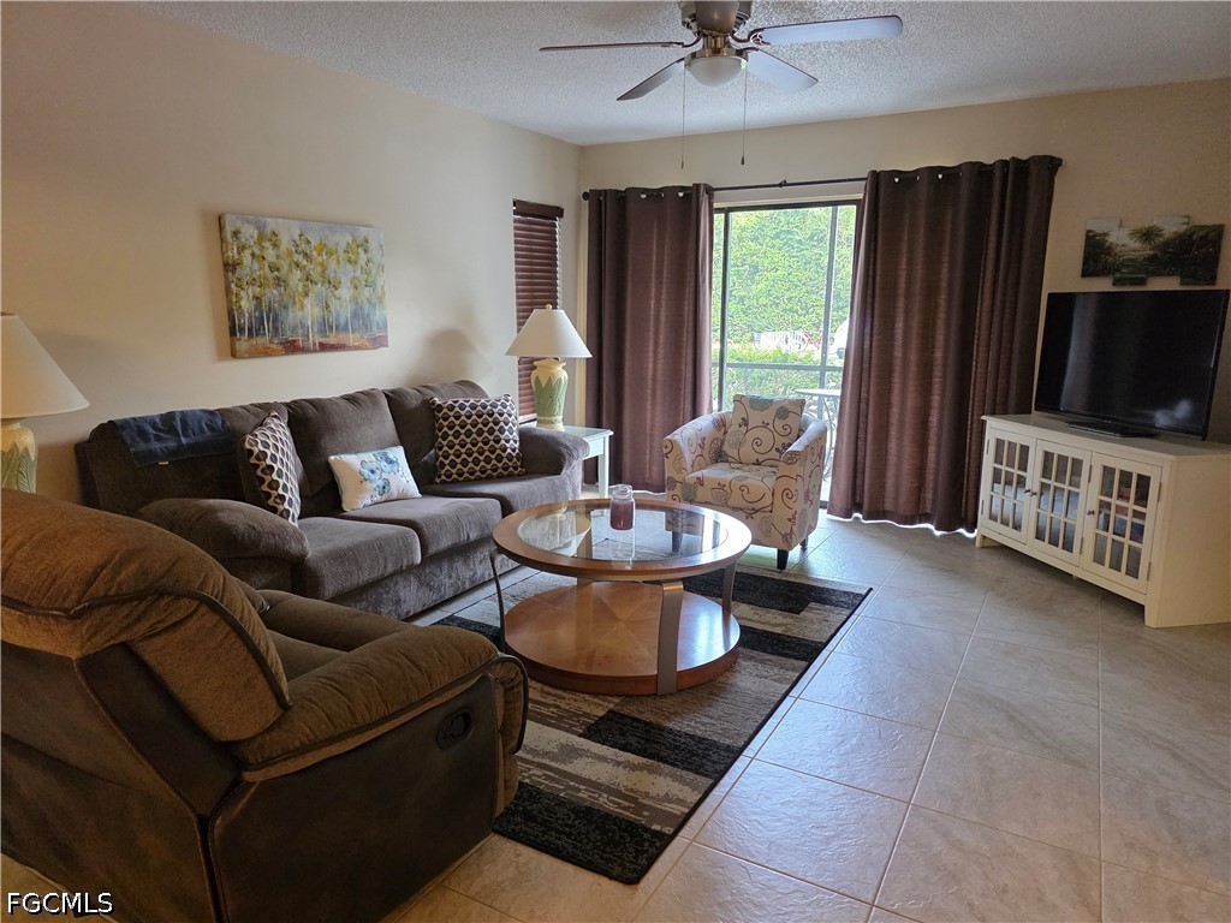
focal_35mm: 23
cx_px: 616
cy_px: 462
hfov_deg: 73.9
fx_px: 818
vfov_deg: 58.9
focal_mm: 6.3
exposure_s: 1/120
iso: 640
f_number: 1.7
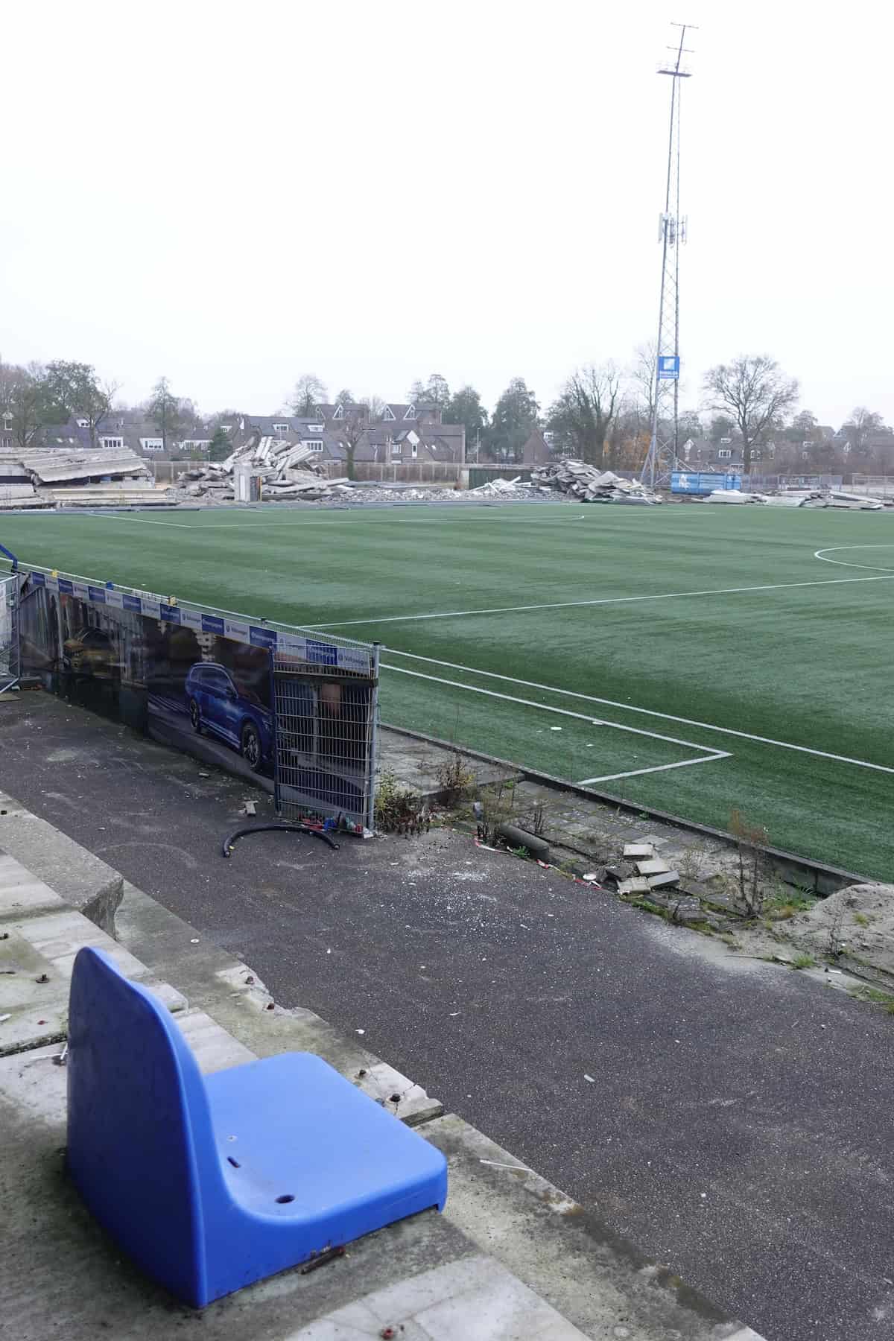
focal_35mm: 32
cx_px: 447
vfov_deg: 58.7
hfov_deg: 41.1
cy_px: 670
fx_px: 1192
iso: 125
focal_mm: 11.8
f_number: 2.8
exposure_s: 1/40
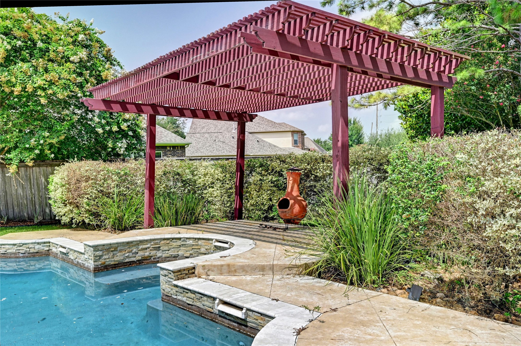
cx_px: 260
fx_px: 434
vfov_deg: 43.5
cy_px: 173
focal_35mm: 30
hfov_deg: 62.0
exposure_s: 1/800
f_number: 8
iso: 400
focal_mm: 30
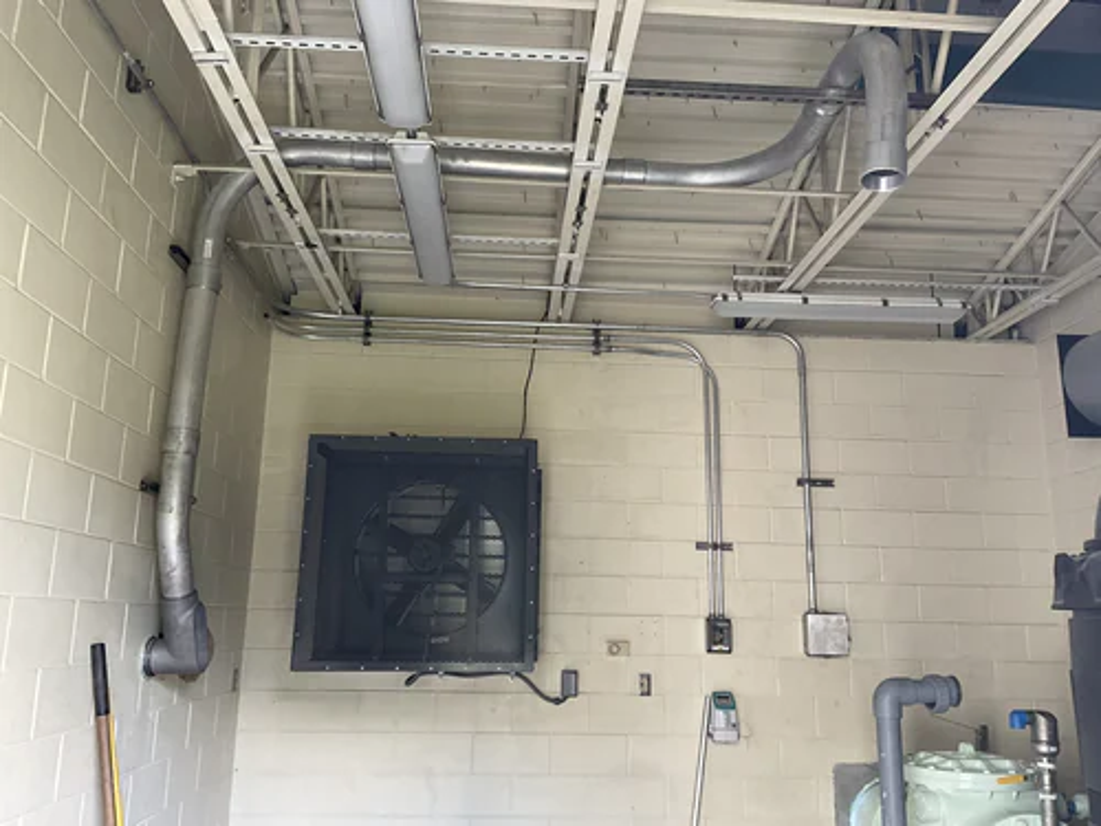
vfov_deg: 48.2
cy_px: 413
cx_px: 550
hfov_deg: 61.7
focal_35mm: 29
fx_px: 922
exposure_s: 1/60
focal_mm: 3
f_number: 1.8
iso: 80
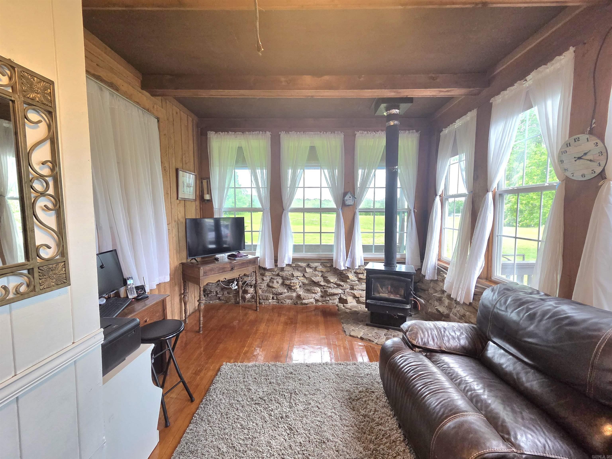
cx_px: 306
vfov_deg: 89.9
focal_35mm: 13
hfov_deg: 106.2
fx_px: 230
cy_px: 230
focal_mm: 2.2
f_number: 2.2
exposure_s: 1/120
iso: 200
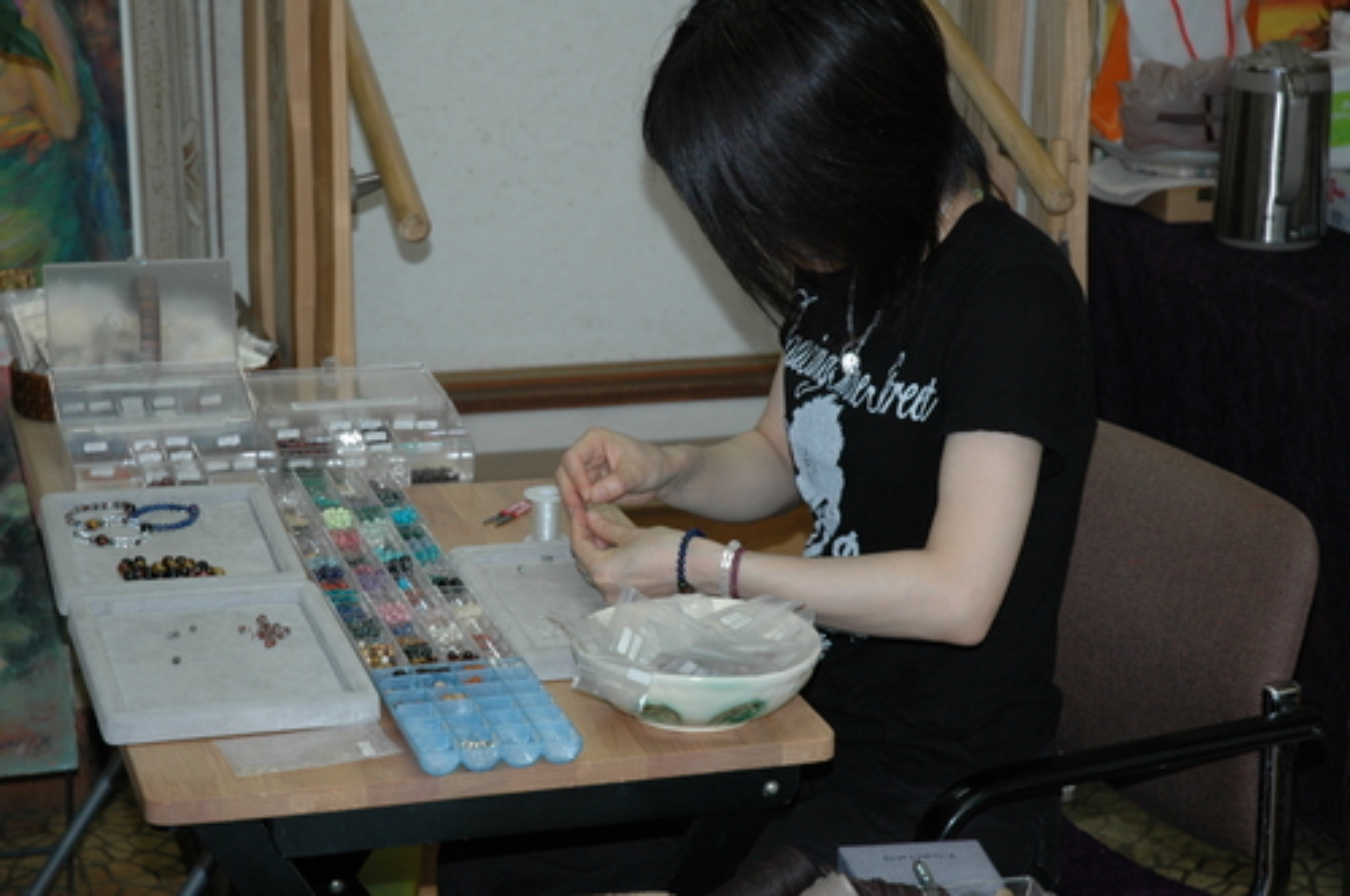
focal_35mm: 82
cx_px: 675
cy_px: 448
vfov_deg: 16.5
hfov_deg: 24.6
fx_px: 3090
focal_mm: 55
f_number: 4.5
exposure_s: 1/60
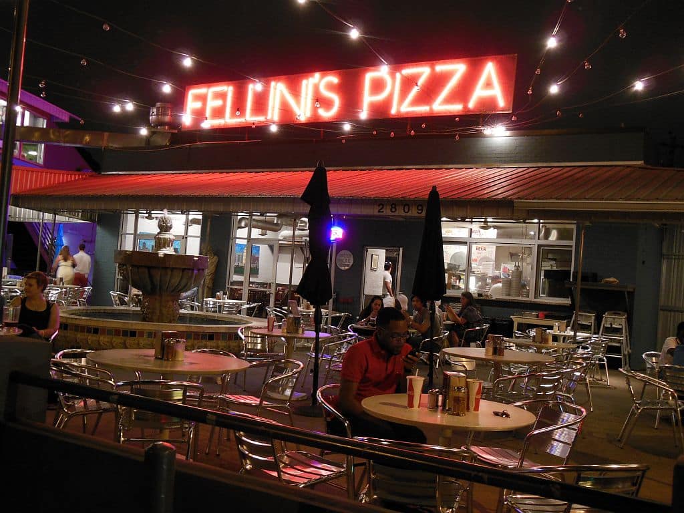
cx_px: 342
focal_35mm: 39
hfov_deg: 47.9
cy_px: 256
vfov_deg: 36.8
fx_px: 771
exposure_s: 1/4
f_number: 4.1
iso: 400
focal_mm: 6.9
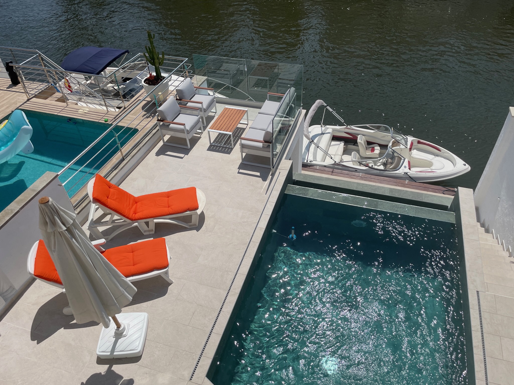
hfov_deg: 67.3
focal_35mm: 26
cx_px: 257
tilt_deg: -40.8
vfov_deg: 53.1
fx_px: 386
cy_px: 192
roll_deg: +3.3
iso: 32
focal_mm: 4.2
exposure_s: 1/9091
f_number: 1.6
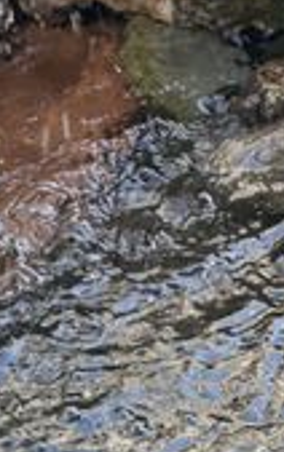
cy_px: -11
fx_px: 3718
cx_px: 246
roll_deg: -0.2
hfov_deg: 4.4
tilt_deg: -29.6
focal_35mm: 301
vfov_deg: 6.9
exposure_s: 1/99
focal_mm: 15.66
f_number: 2.8
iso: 160
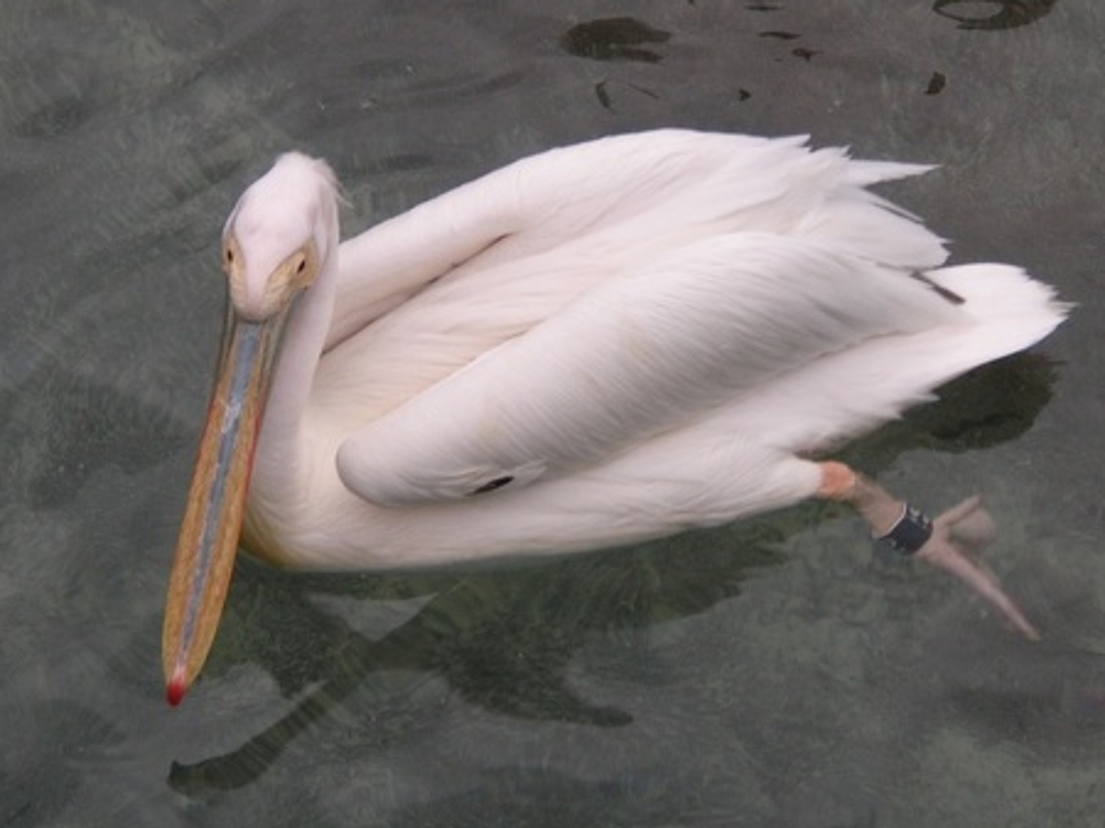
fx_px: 6955
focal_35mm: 218
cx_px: 565
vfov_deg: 6.8
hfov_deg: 9.1
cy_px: 391
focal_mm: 20.4
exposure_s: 1/71.8
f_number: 3.6
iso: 50
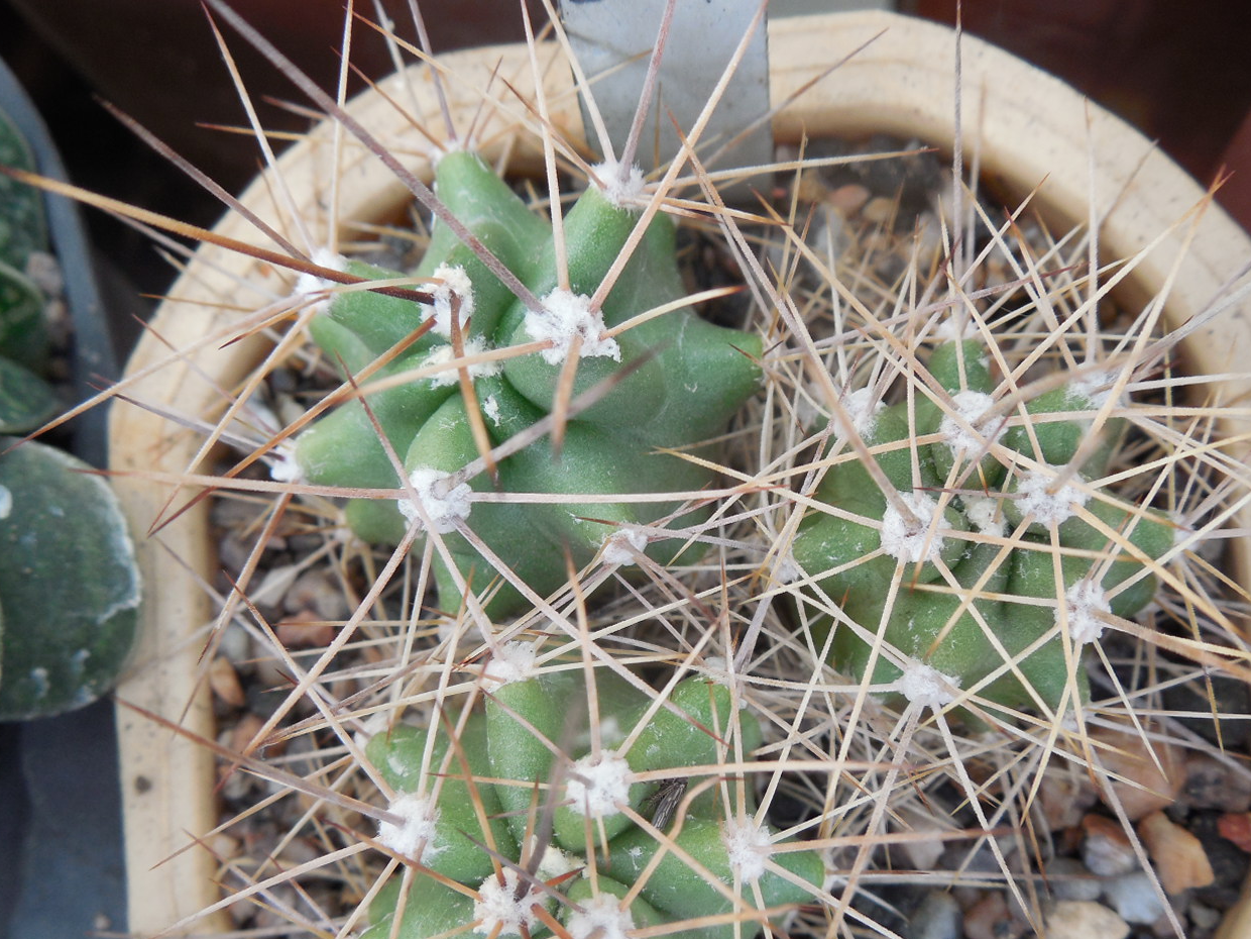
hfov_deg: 46.8
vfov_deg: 35.9
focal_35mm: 40
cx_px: 649
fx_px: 1446
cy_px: 541
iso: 140
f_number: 3.6
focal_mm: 5.6
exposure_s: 1/30
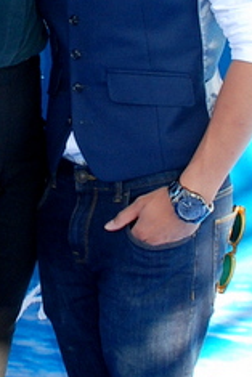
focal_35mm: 101
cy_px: 207
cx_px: 32
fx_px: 1059
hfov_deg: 13.5
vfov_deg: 20.2
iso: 320
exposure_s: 1/200
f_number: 5
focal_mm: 22
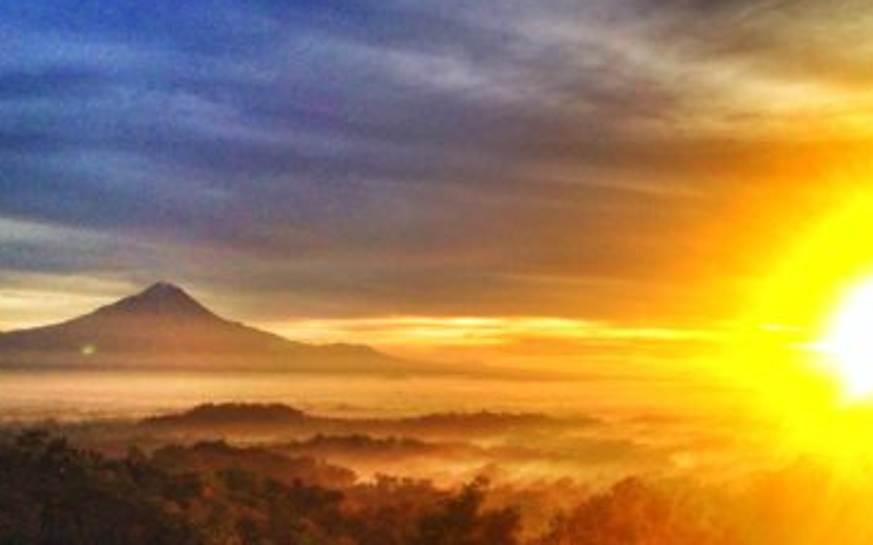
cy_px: 342
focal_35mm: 51
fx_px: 1213
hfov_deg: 39.5
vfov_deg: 25.2
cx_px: 506
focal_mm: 4.28
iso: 50
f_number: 2.4
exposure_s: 1/690
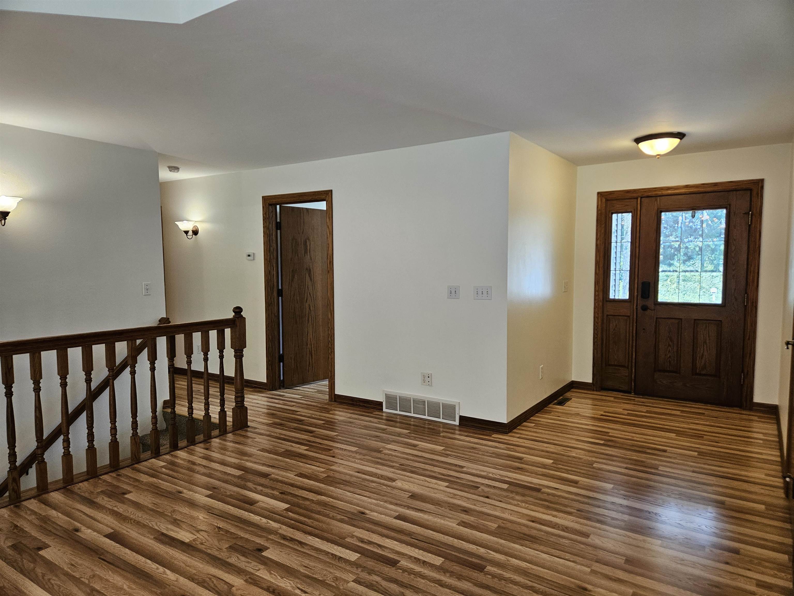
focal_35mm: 23
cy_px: 298
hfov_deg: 73.9
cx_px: 397
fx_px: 528
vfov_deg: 58.9
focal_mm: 5.4
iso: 250
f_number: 1.8
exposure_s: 1/120
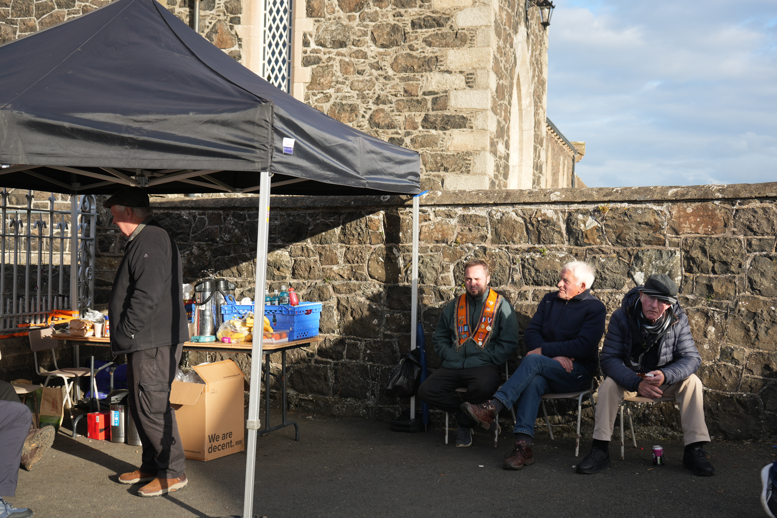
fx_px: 971
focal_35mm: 45
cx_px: 388
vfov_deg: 29.9
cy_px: 259
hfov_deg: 43.6
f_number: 5
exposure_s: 1/250
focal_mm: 45
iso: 100
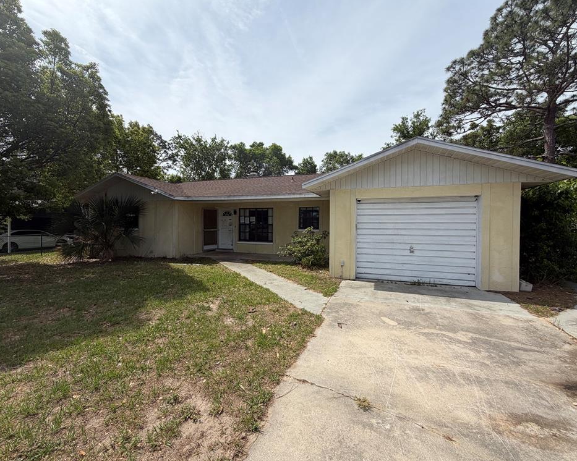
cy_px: 226
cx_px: 292
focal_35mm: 15
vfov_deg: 84.0
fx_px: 256
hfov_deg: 96.8
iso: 20
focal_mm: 2.22
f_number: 2.2
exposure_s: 1/1050
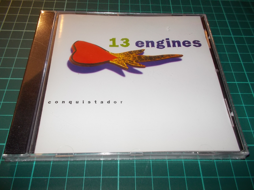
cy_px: 95
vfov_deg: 48.2
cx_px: 127
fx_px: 213
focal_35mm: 29
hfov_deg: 61.7
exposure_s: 1/30
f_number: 3.3
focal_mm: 4.1
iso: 200
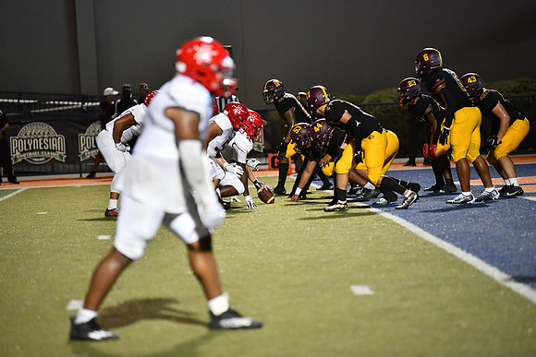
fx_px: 2978
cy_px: 178
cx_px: 268
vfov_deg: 6.9
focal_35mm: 200
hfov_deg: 10.3
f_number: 2.8
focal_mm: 200
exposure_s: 1/1250
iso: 5600
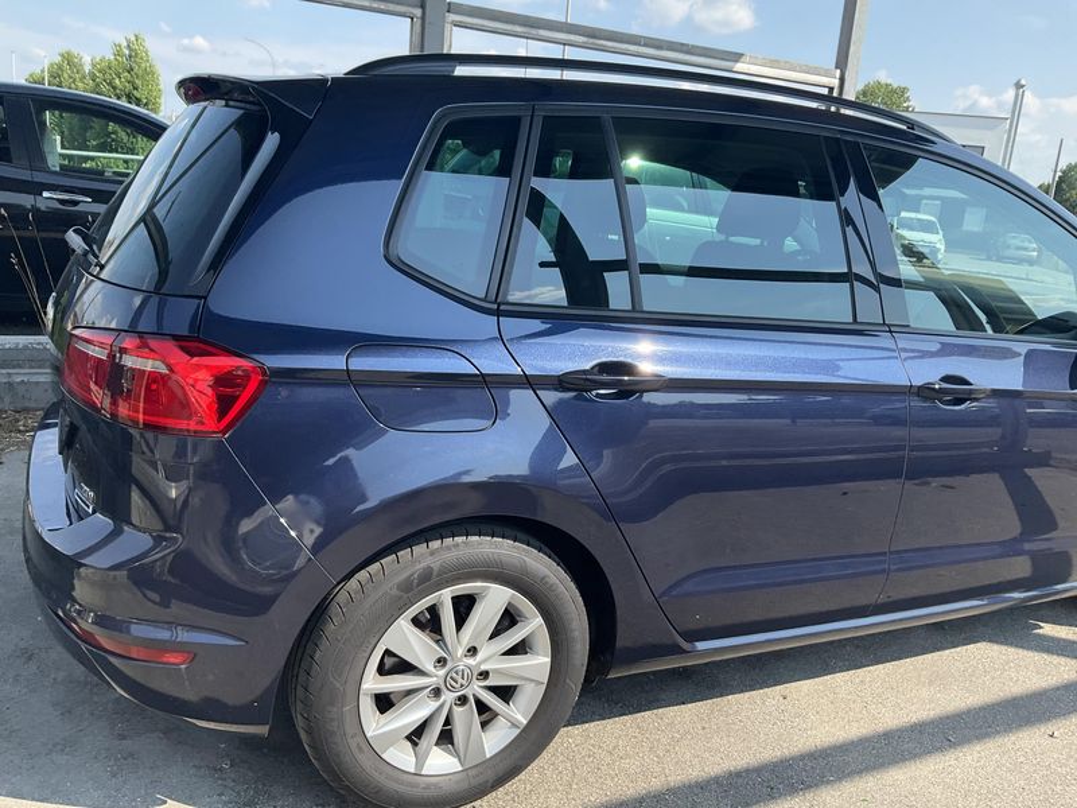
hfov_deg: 61.7
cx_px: 538
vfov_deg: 48.2
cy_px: 404
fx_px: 902
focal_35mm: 29
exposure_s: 1/657
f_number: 1.8
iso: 25
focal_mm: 3
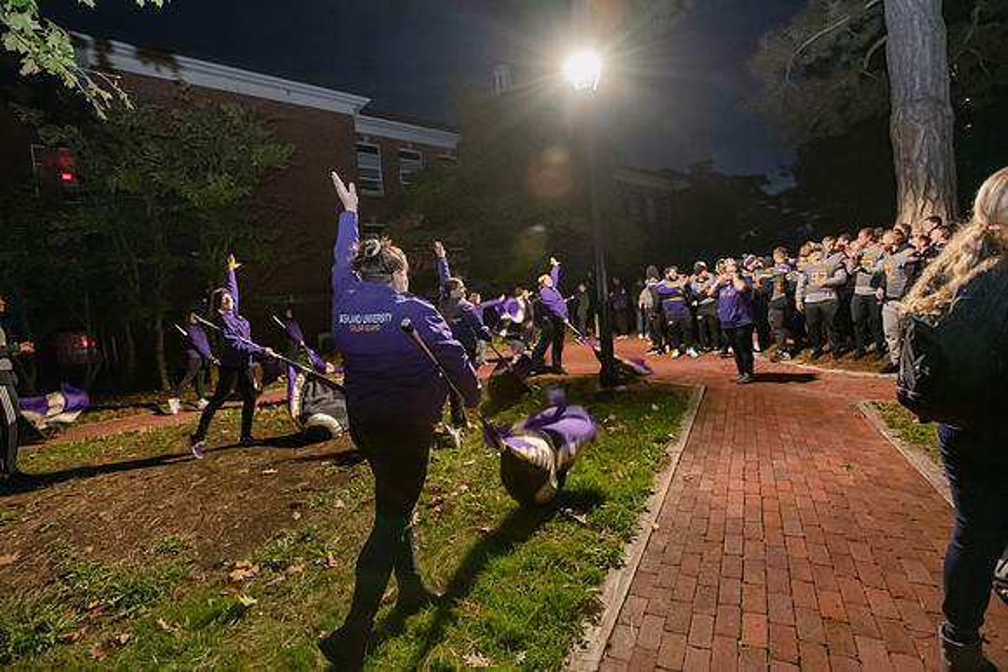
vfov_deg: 70.5
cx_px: 504
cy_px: 336
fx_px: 476
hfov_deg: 93.3
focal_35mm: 17
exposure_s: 1/40
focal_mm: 17
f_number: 5
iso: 5000
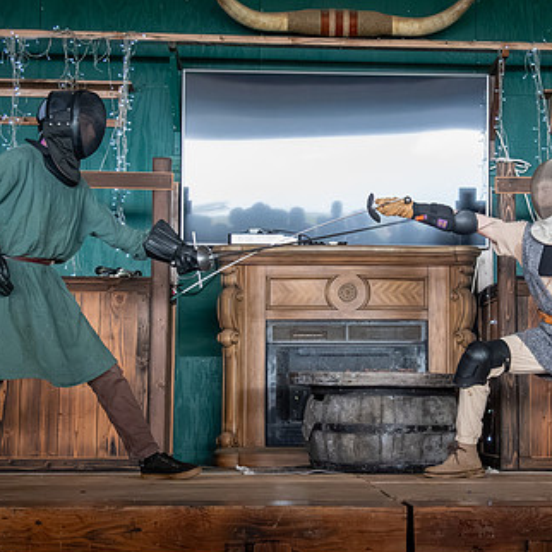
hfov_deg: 21.8
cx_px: 368
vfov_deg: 21.9
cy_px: 258
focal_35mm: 79
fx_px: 1425
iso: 8000
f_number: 5.6
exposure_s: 1/320
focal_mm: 38
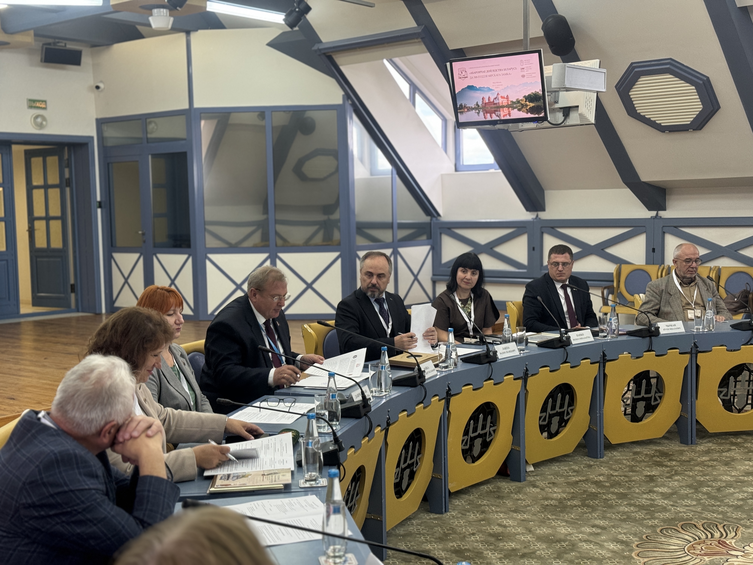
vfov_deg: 30.3
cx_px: 376
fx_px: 1044
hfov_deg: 39.7
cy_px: 282
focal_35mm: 48
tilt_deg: -3.2
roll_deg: +1.6
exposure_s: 1/50
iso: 80
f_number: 1.78
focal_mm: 6.76
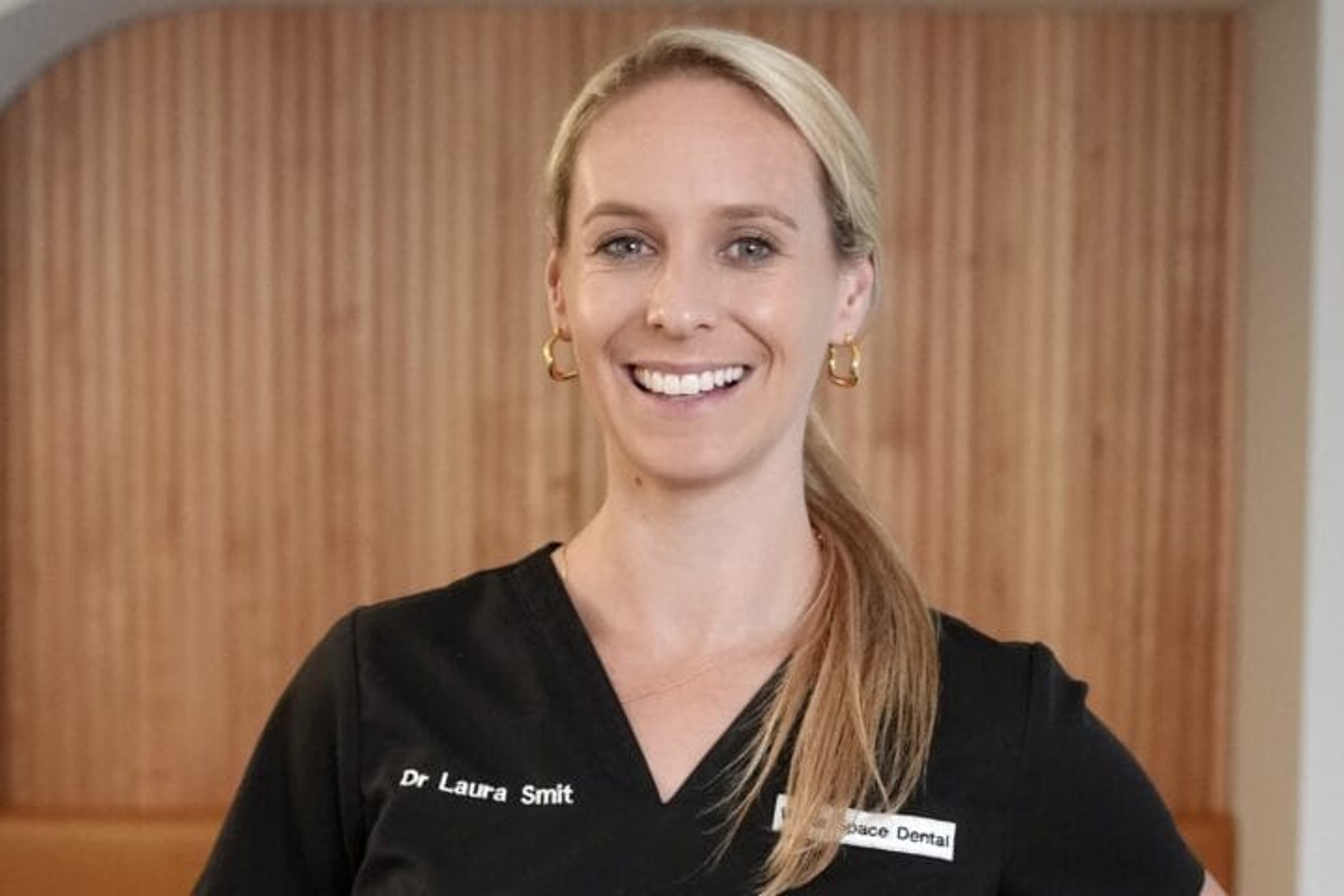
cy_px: 448
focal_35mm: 50
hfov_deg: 39.6
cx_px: 672
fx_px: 1867
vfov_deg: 27.0
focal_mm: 50
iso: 8000
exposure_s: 1/160
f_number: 4
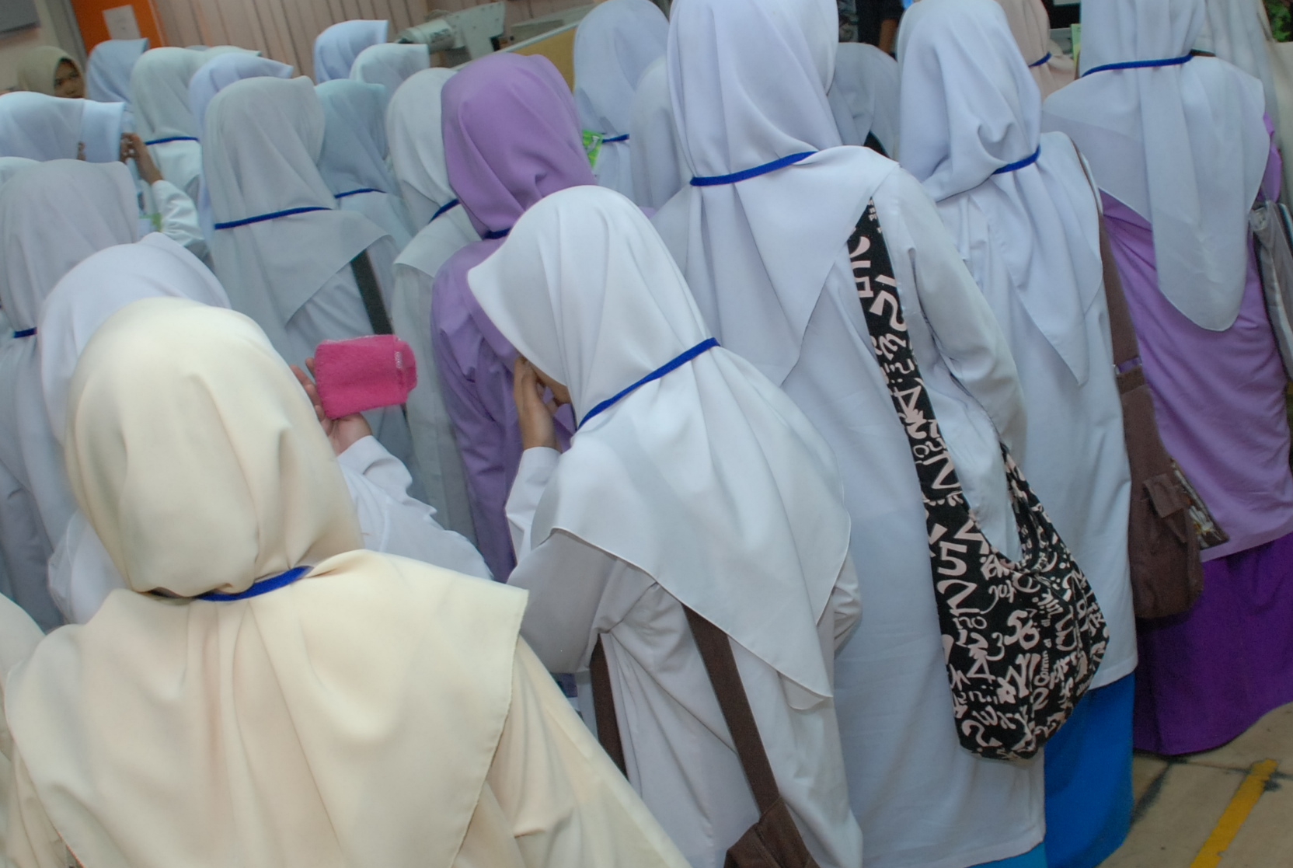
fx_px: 1692
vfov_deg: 28.8
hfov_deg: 41.7
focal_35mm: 47
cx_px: 771
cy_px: 426
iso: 500
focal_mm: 18
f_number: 3.5
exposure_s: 1/60
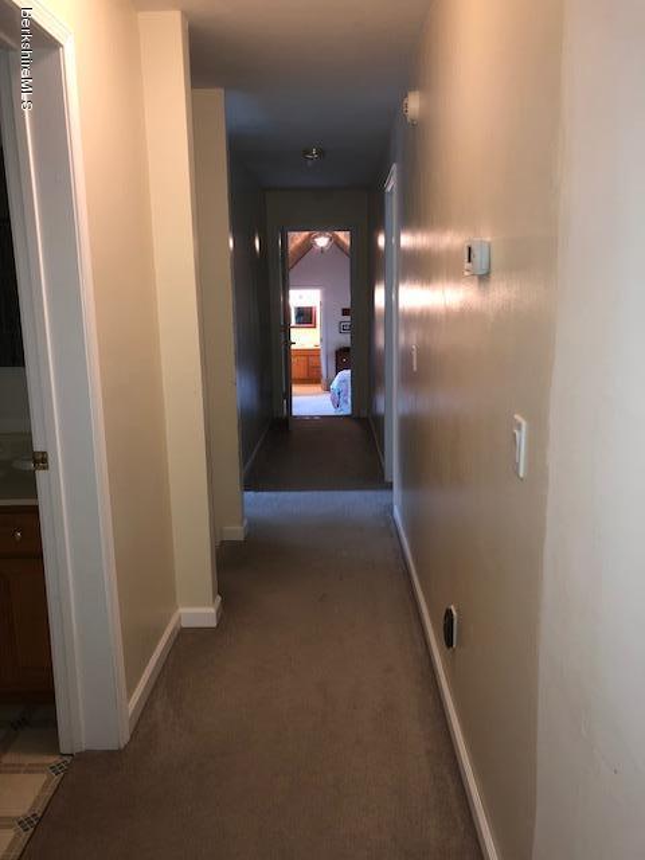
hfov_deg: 49.7
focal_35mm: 28
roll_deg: +1.8
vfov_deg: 63.4
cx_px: 322
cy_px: 430
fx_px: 696
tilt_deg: -9.6
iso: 80
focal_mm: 3.99
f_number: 1.8
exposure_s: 1/15
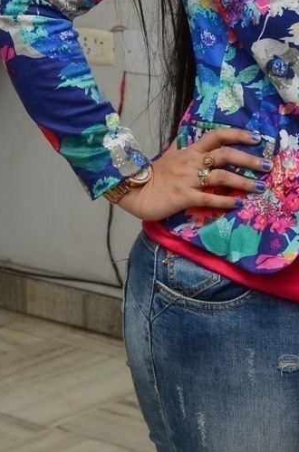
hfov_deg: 9.8
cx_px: 313
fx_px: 1729
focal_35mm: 138
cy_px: 59
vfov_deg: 14.8
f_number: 8
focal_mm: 38
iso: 1000
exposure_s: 1/125
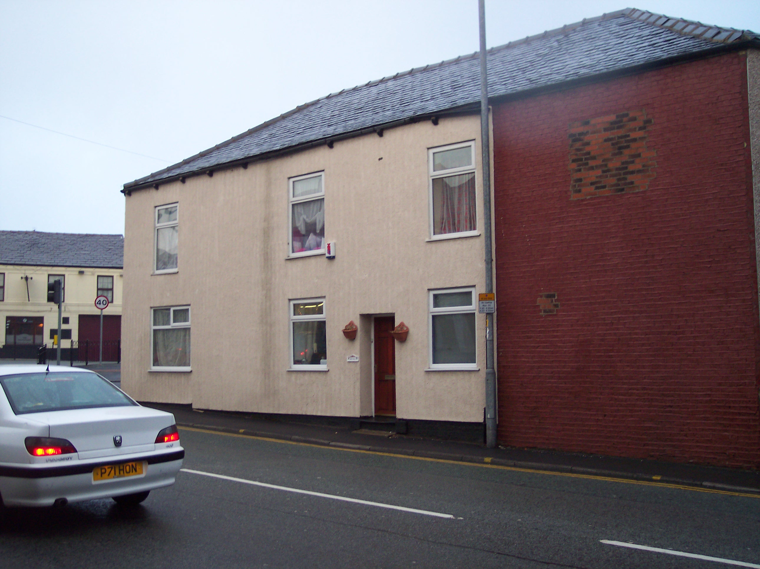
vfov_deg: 37.7
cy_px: 284
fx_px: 834
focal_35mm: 38
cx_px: 380
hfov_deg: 49.0
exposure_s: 1/30
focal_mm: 8
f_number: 2.8
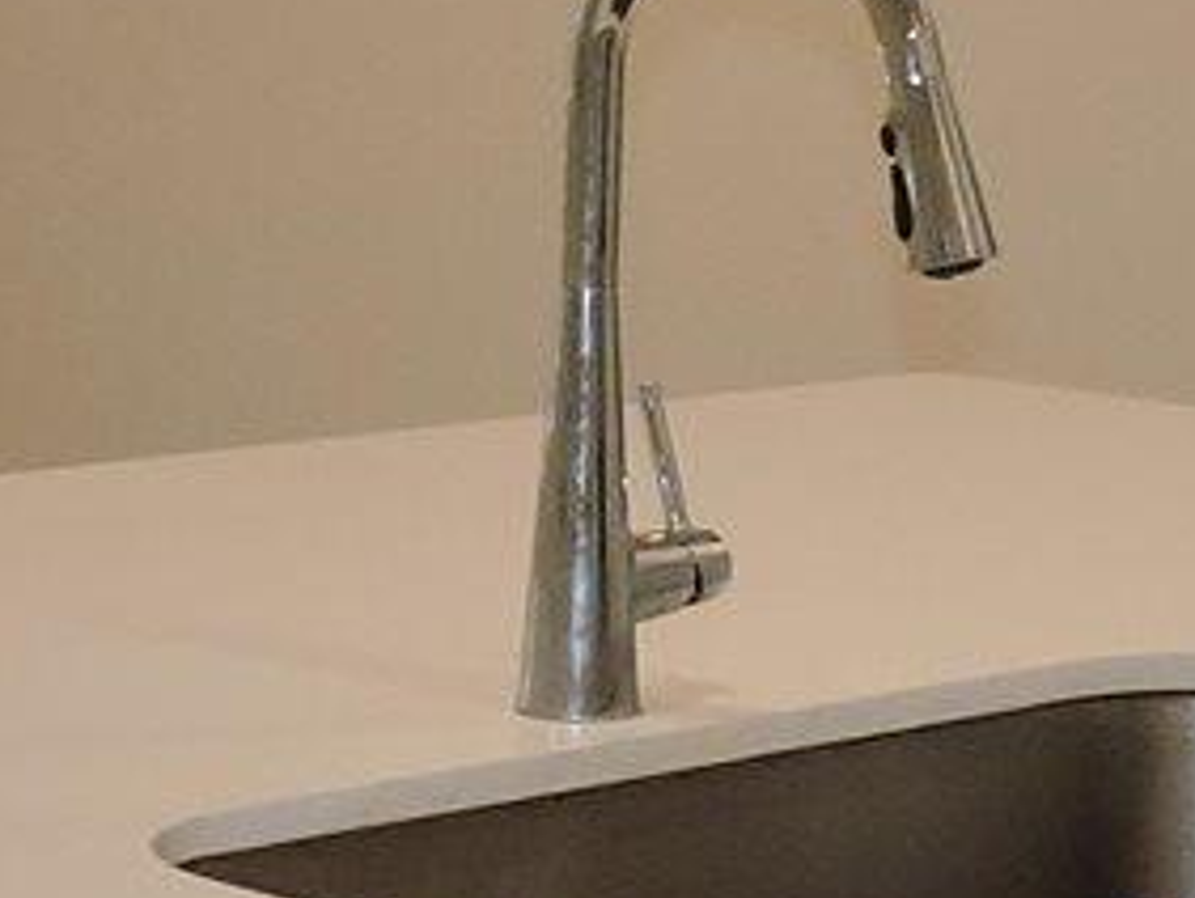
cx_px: 771
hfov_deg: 11.3
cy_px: 551
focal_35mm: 174
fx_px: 6012
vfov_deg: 8.5
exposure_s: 1/40
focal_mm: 4.3
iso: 280
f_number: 3
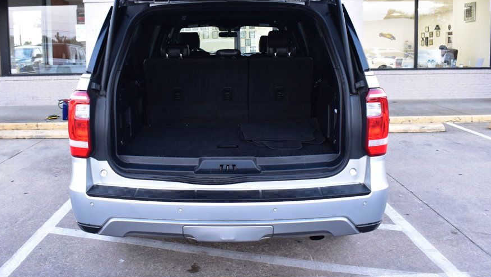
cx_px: 225
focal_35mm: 33
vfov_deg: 35.4
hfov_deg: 59.4
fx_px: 430
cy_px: 95
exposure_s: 1/20
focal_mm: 18
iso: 400
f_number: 6.3
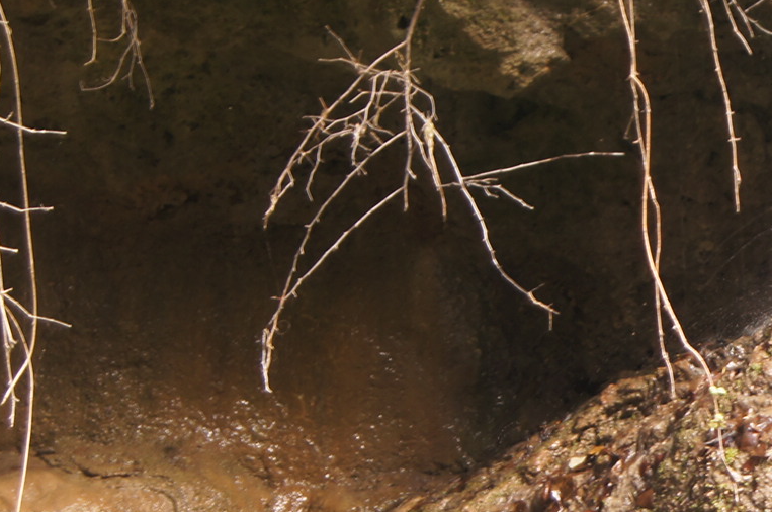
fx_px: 4637
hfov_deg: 9.4
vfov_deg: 6.3
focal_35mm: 217
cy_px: 332
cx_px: 974
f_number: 5.6
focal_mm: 45
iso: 100
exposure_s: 1/10
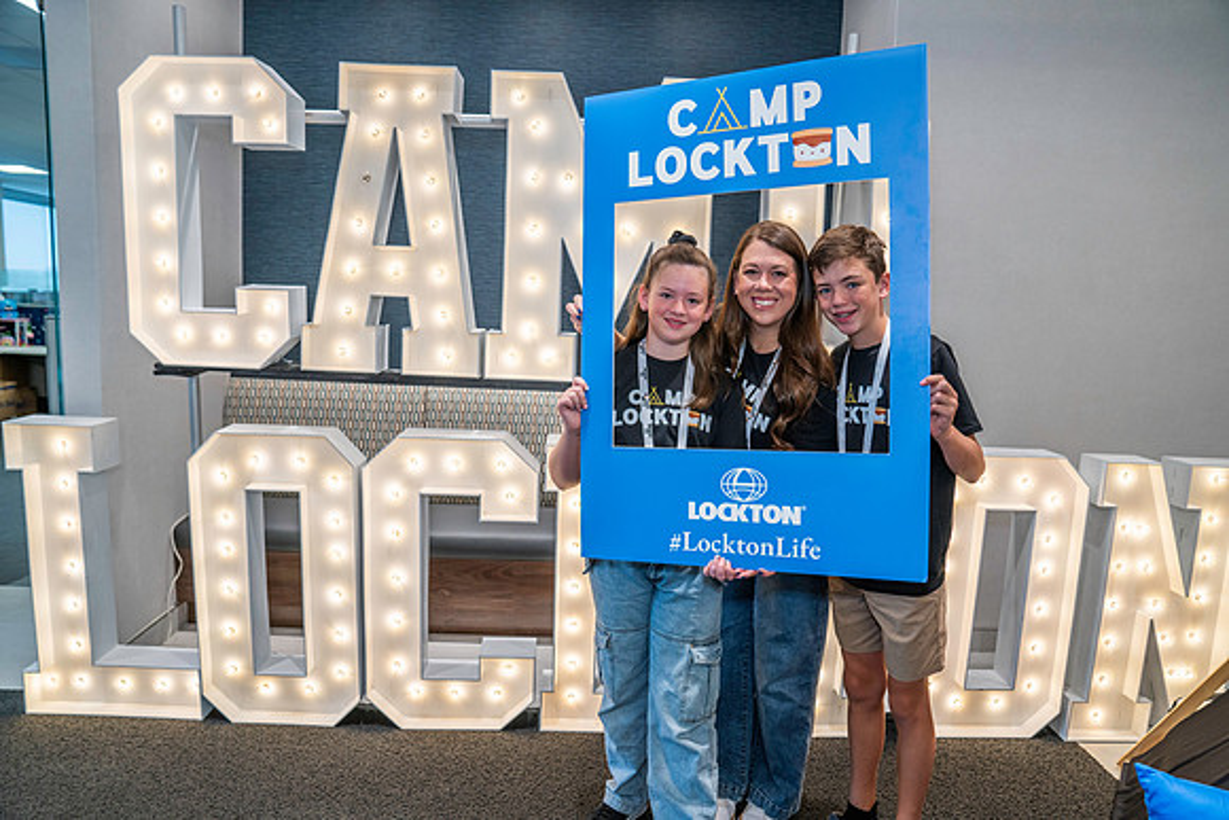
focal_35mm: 24
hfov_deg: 73.7
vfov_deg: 53.2
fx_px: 819
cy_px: 410
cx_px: 614
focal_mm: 24
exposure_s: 1/160
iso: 800
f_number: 4
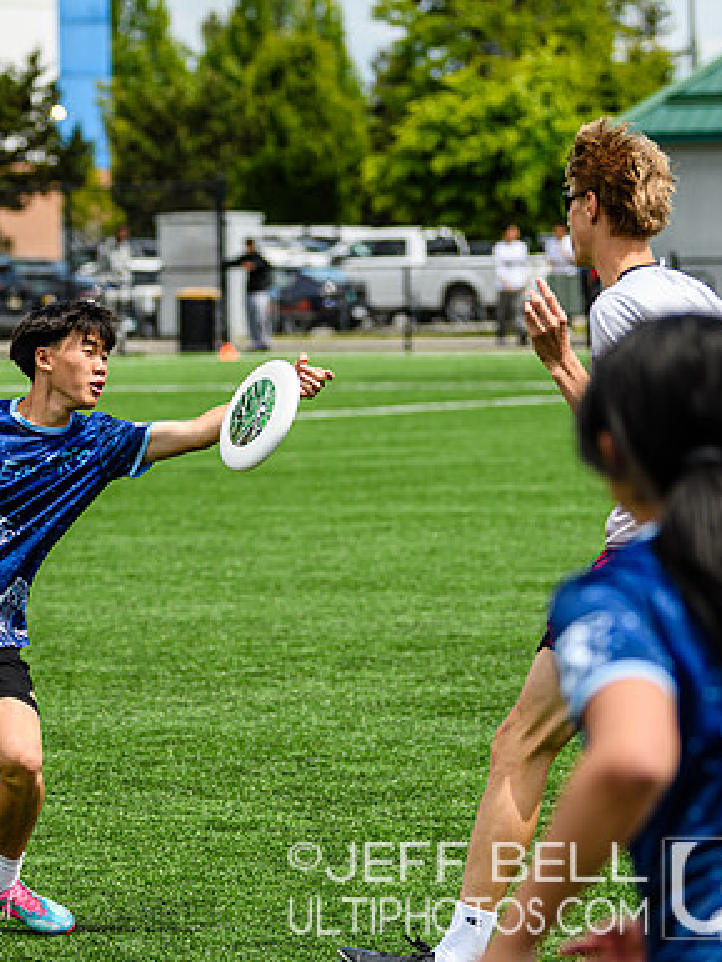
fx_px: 5920
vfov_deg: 9.3
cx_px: 122
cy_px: 481
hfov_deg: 7.0
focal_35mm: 213
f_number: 3.2
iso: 100
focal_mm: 98
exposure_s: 1/1600
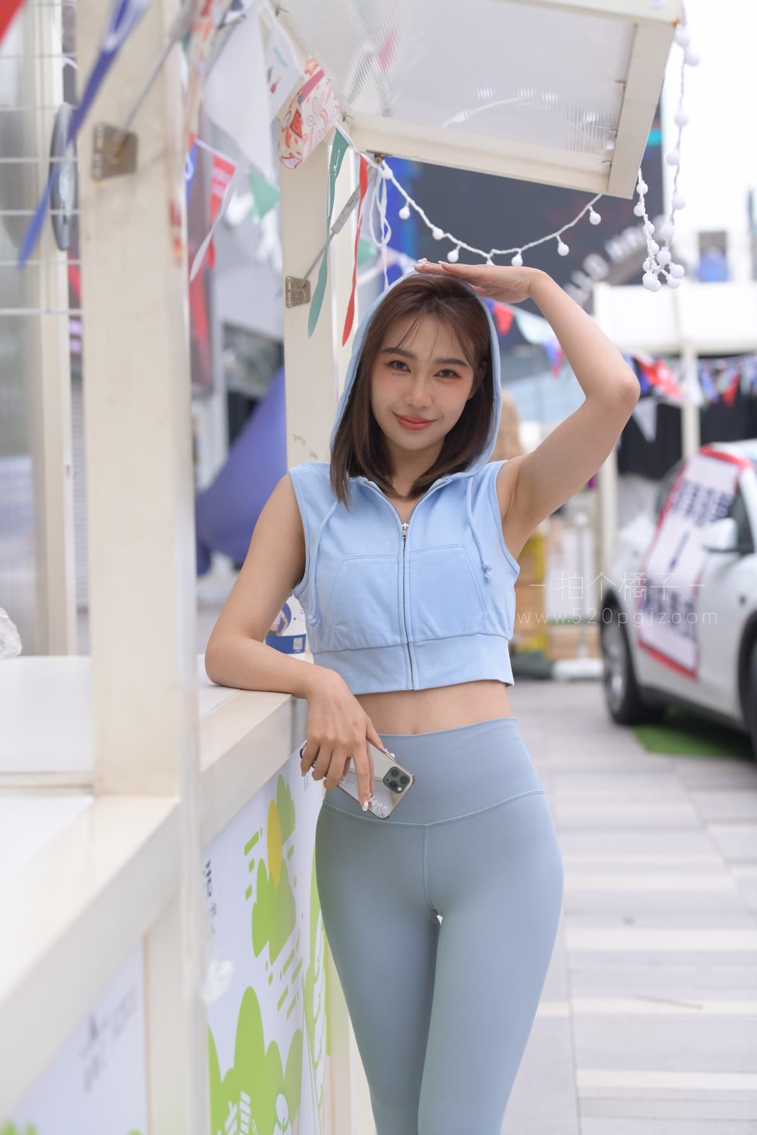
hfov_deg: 19.5
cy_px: 568
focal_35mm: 70
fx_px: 2208
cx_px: 378
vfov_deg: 28.8
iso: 560
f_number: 4
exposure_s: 1/800
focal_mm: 70
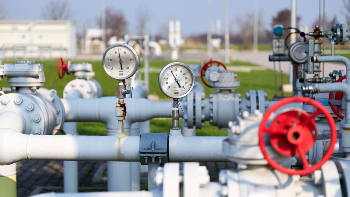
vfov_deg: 16.3
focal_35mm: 74
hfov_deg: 28.6
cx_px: 175
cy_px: 110
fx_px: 687
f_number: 2.8
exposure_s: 1/1600
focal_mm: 70
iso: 64
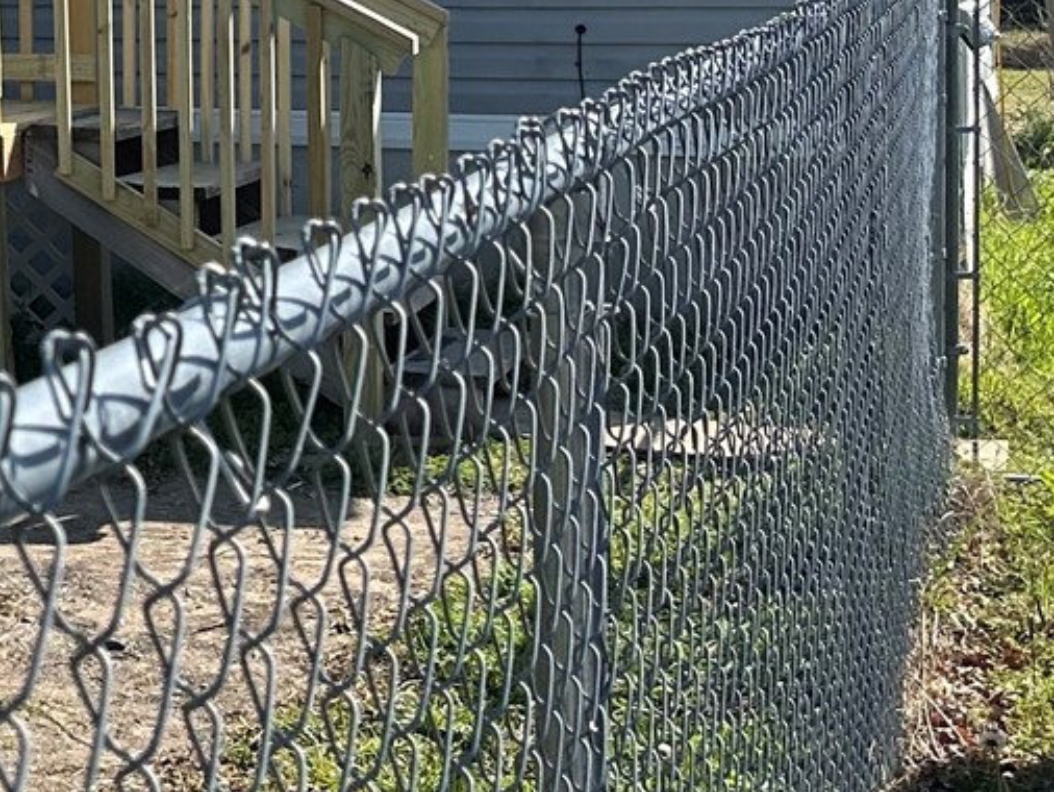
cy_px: -67
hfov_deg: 17.7
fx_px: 2772
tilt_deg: +1.3
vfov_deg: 15.8
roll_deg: +0.9
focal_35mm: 91
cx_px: -785
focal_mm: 6.86
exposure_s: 1/3861
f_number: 1.78
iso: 80
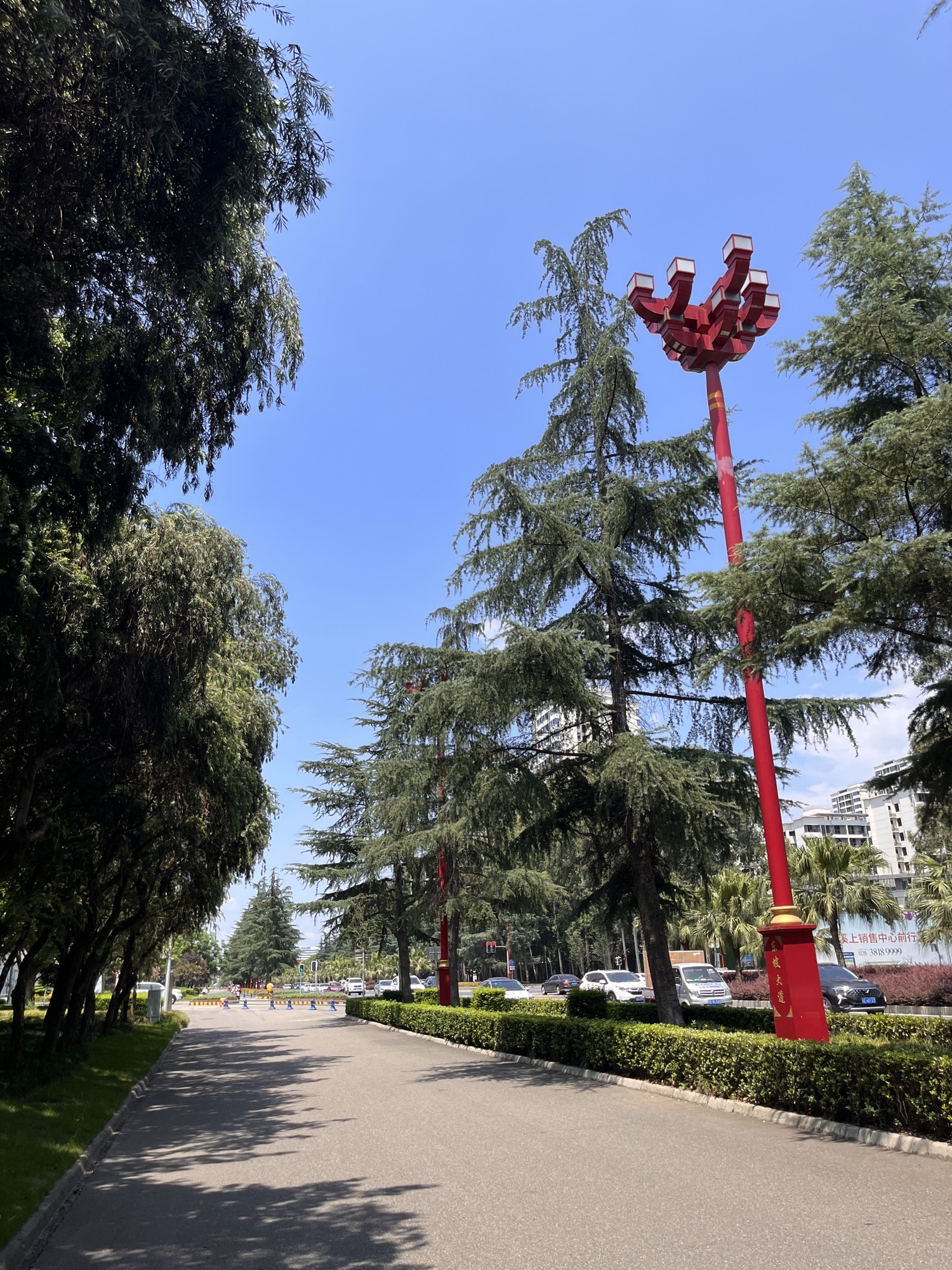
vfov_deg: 67.3
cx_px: 476
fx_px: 953
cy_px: 635
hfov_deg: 53.1
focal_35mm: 26
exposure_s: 1/2222
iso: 50
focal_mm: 5.1
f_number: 1.6
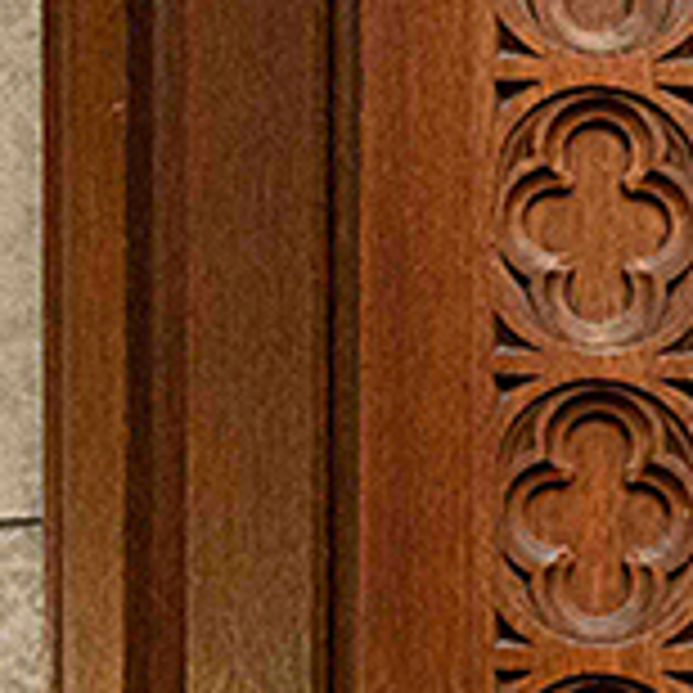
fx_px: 5255
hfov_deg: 7.1
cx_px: 1665
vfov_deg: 7.4
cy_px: 1058
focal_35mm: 232
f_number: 5.6
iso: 2000
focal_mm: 30
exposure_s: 1/80
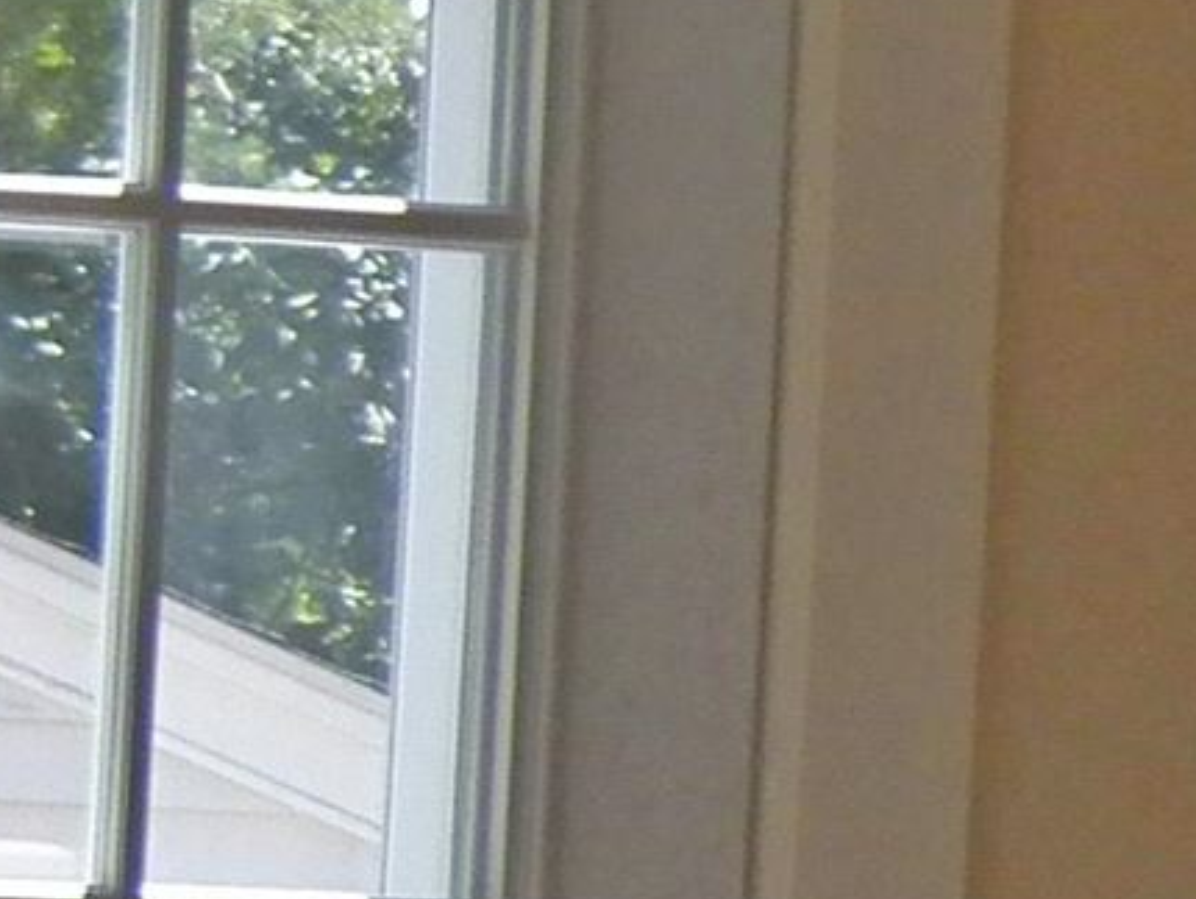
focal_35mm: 200
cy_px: 317
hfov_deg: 8.0
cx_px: -2751
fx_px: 6914
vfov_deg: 7.4
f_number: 4
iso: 125
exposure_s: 1/320
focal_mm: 4.9
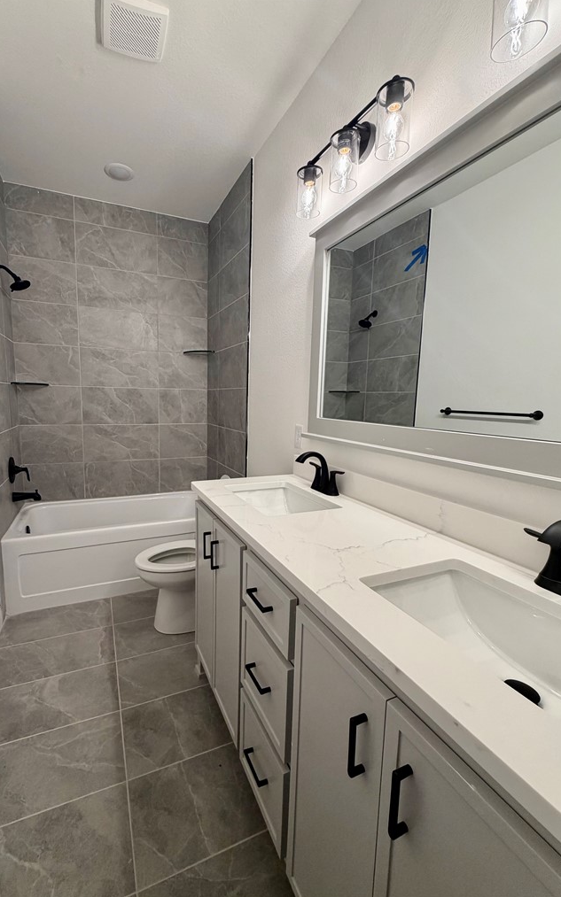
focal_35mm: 15
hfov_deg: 74.3
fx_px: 367
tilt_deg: -7.5
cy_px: 448
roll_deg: -1.6
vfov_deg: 101.5
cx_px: 239
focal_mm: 2.22
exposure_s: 1/120
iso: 125
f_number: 2.2
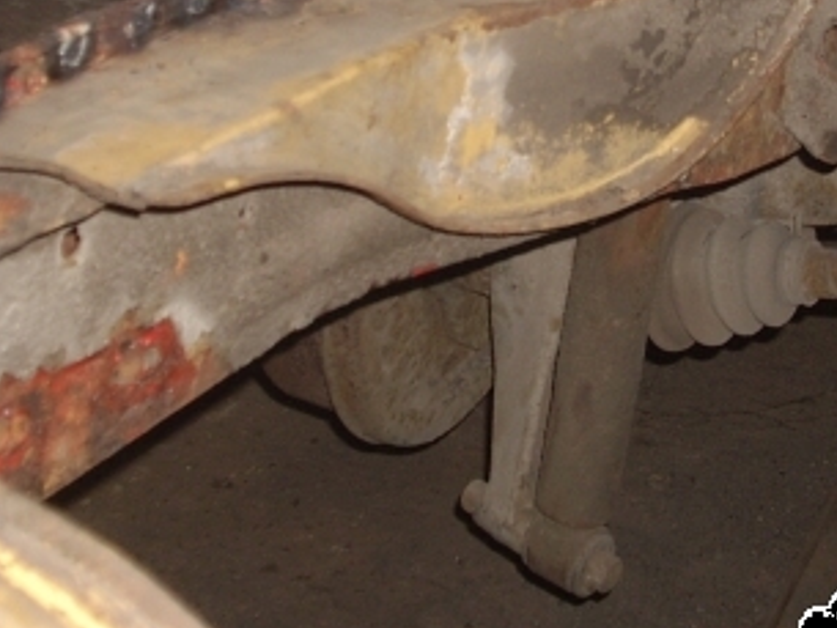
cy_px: 48
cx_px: 538
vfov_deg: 16.0
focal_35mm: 91
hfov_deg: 21.5
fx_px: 2201
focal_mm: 6.2
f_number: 2.8
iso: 64
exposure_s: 1/60
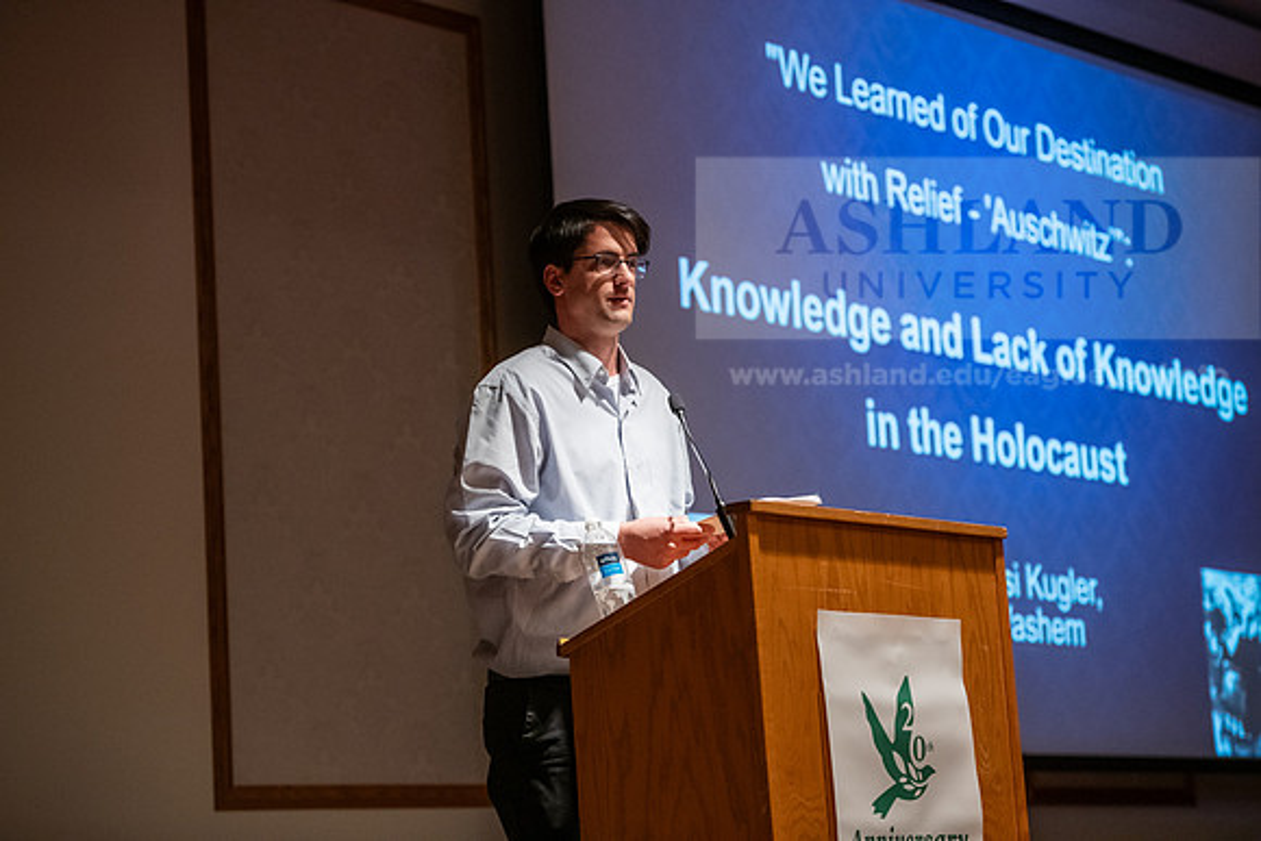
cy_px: 420
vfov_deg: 14.9
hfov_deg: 22.1
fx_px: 3223
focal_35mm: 92
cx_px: 630
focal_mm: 92
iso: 3200
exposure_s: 1/200
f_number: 3.2
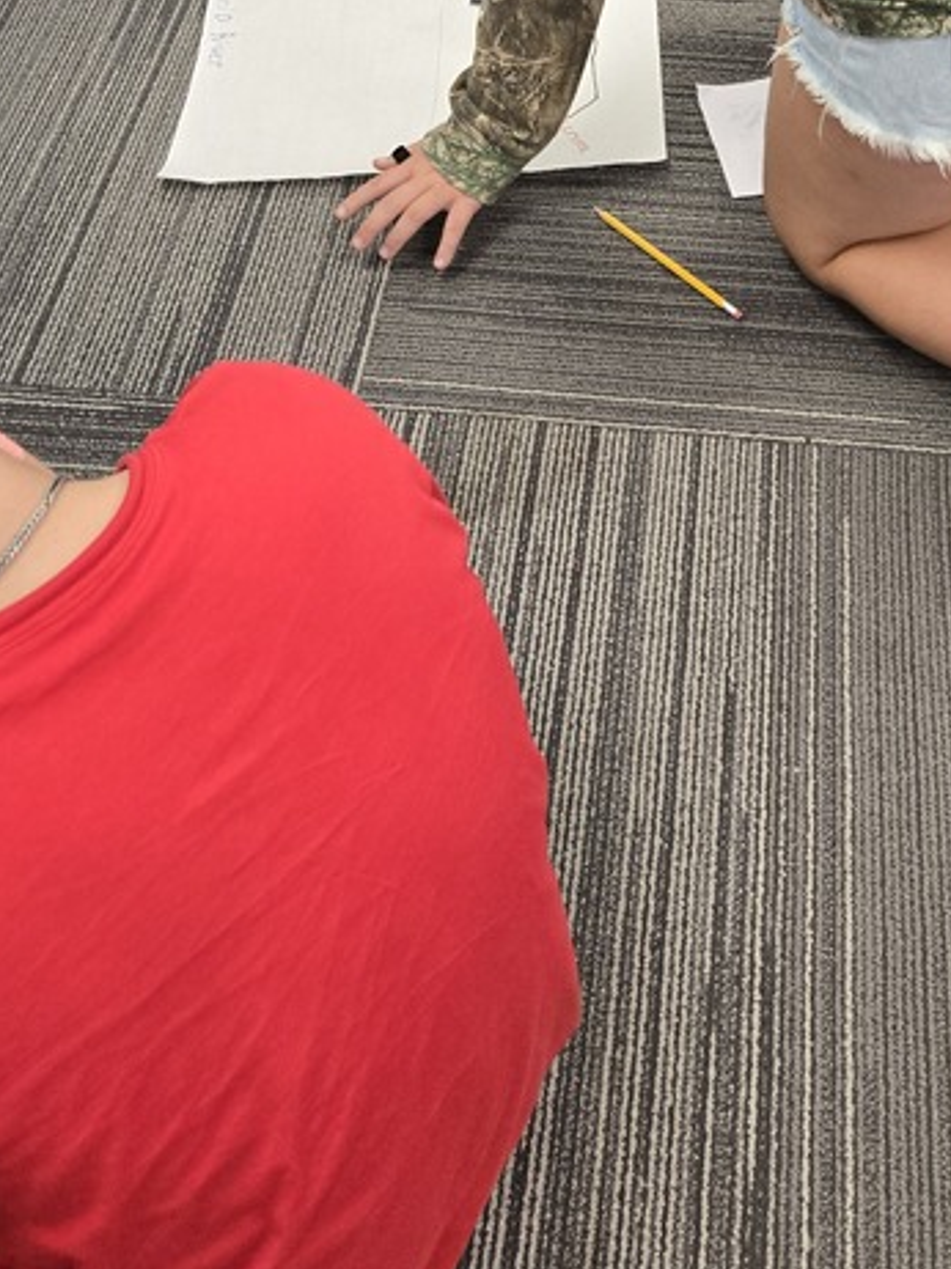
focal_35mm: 51
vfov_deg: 33.5
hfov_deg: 28.4
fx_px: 1870
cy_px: -71
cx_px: 629
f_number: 1.8
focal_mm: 5.4
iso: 200
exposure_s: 1/120
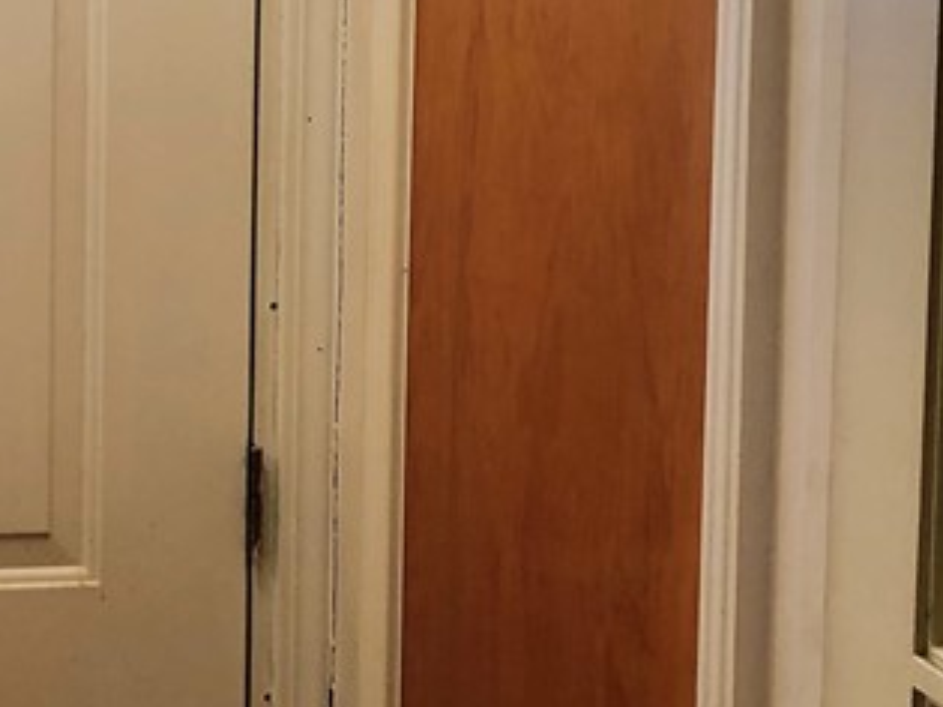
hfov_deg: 21.0
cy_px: 231
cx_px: 45
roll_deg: -0.7
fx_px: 2478
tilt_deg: -4.5
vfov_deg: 16.2
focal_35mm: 91
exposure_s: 1/24
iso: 40
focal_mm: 4
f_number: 1.8
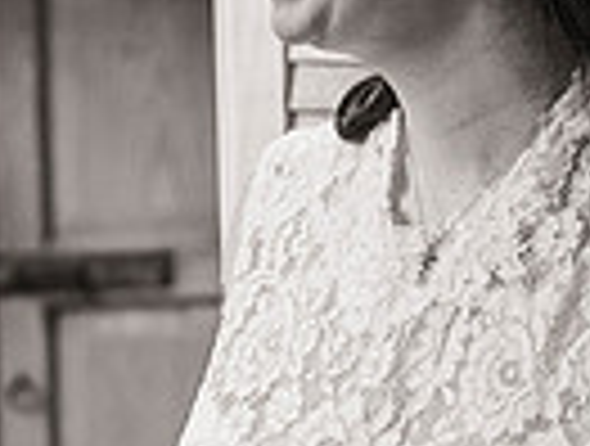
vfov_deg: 7.0
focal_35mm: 212
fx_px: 3623
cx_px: -622
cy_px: 72
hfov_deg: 8.8
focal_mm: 50
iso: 1600
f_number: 2.8
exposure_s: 1/320
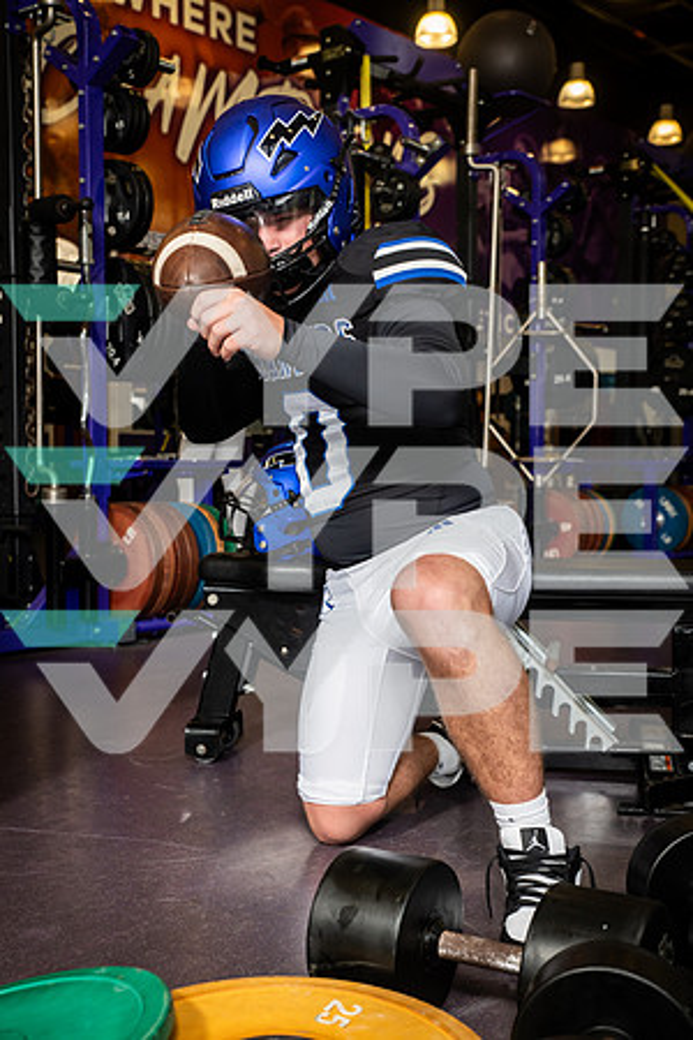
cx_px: 346
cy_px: 520
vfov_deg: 44.5
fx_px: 1270
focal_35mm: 44
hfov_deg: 30.5
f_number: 5.6
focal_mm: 44
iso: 500
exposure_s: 1/250
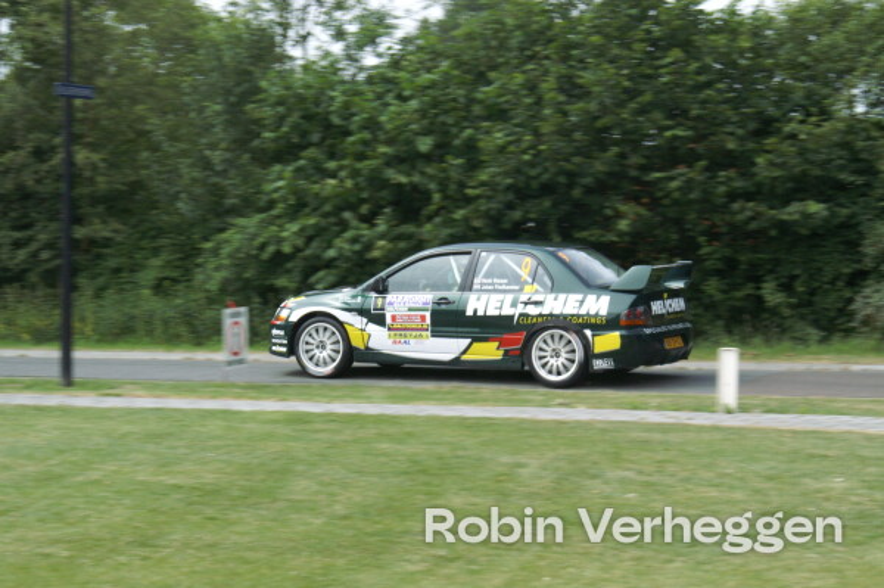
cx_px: 442
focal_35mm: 105
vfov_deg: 13.0
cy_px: 294
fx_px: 2576
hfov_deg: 19.5
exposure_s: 1/160
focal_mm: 70
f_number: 20
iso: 800
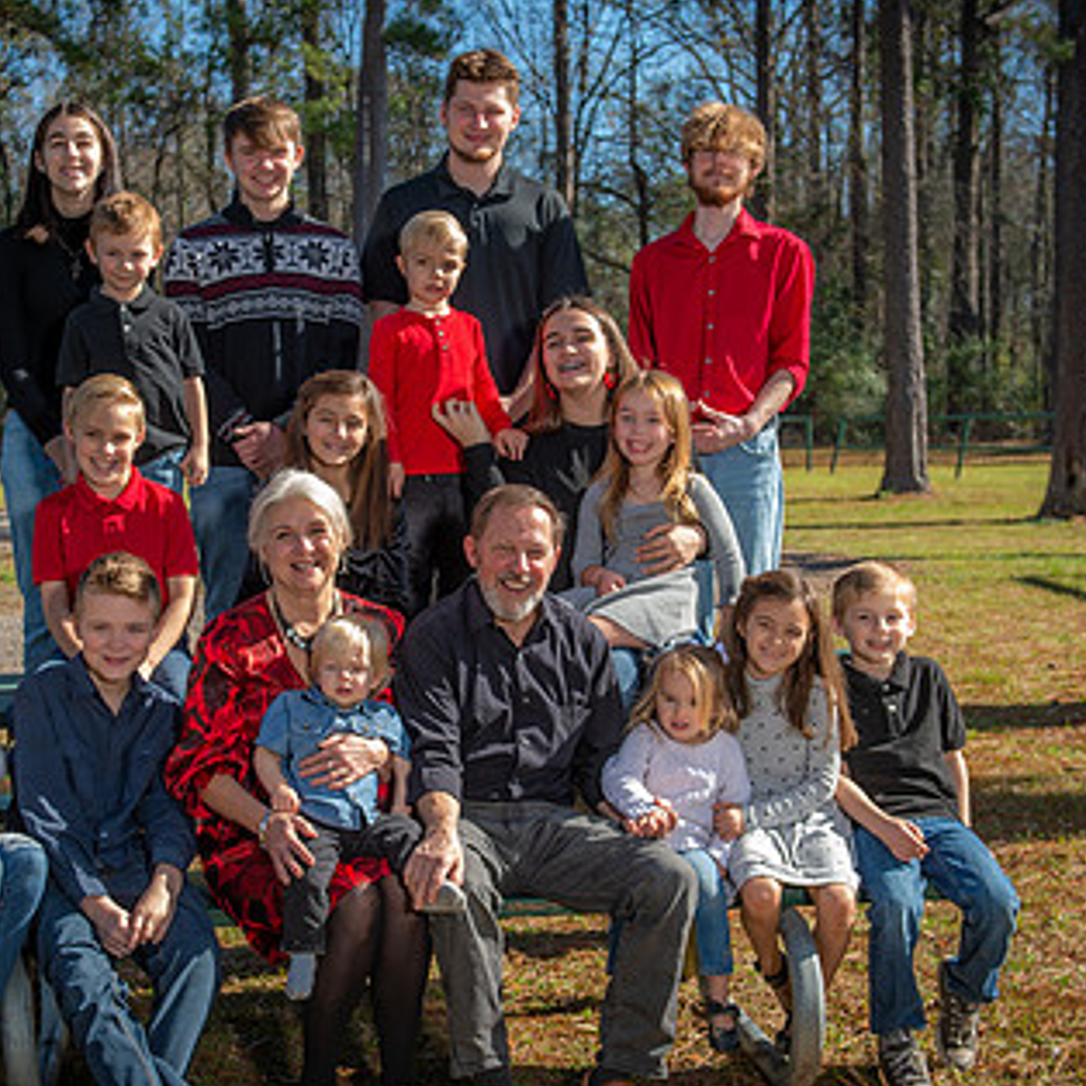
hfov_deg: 26.0
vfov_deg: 26.1
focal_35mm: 66
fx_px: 2343
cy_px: 581
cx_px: 422
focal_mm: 42
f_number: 5
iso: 80
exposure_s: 1/250
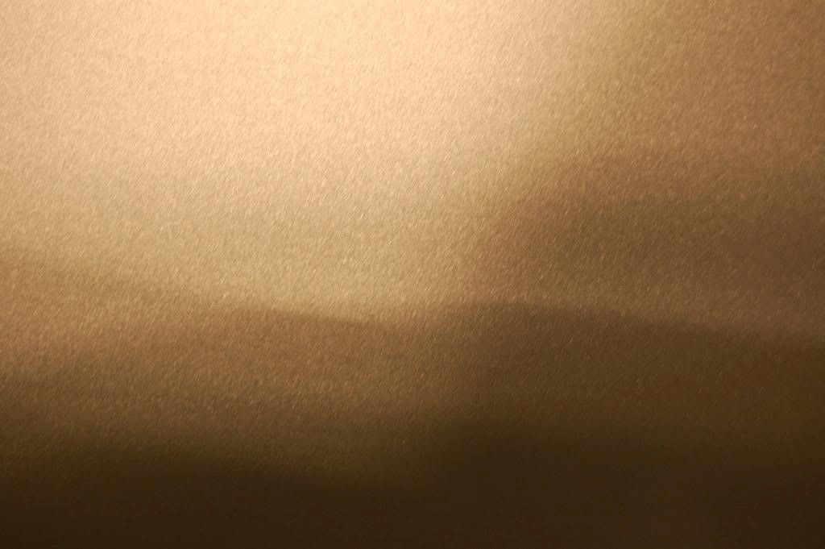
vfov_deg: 16.5
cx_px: 412
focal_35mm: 82
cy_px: 274
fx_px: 1889
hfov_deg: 24.6
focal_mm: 55
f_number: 5.6
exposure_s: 1/40
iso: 400
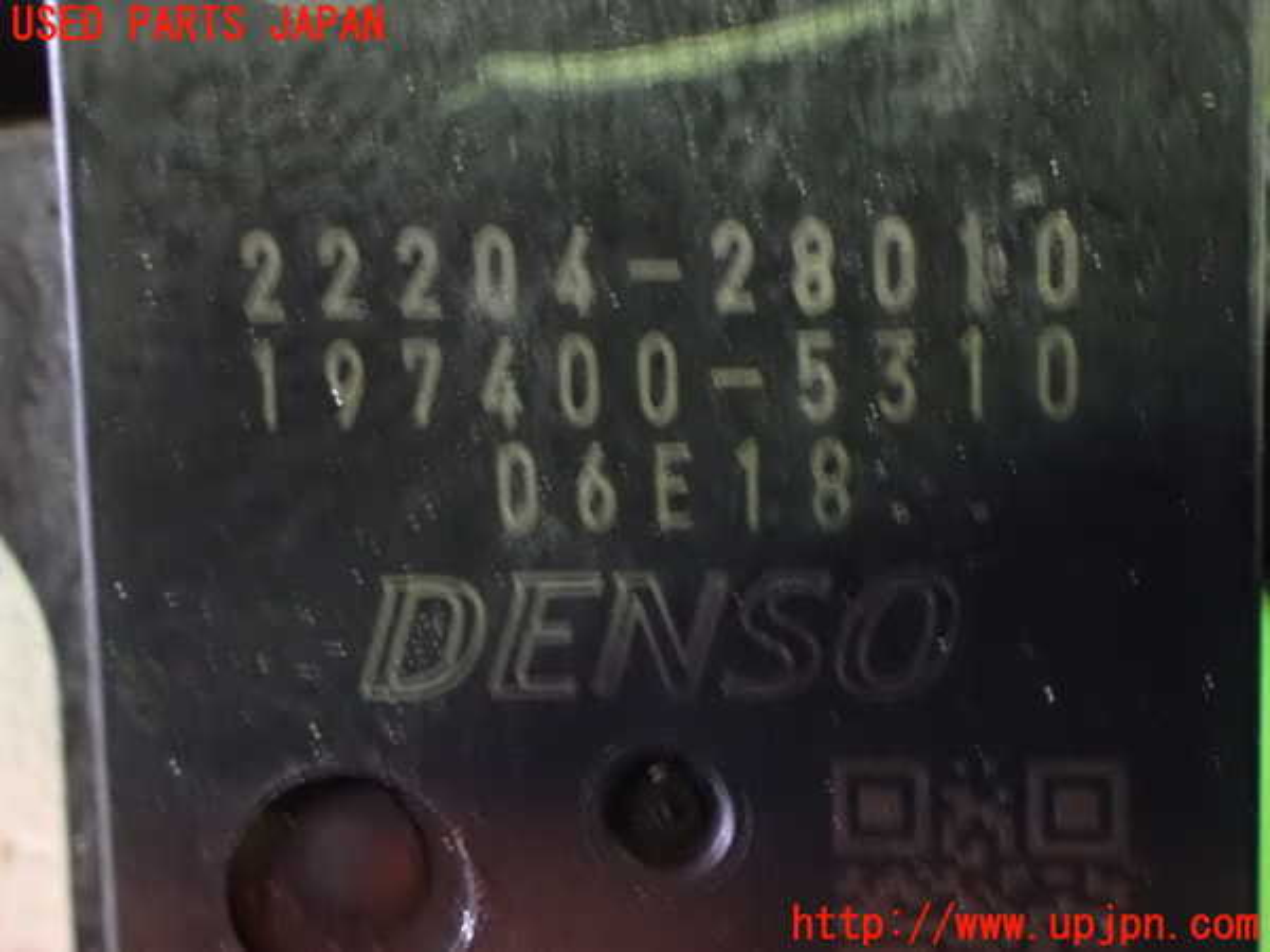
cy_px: 476
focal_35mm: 71
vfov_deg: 20.7
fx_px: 2605
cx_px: 635
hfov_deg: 27.4
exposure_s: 1/8
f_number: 3.9
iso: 1600
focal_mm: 12.73
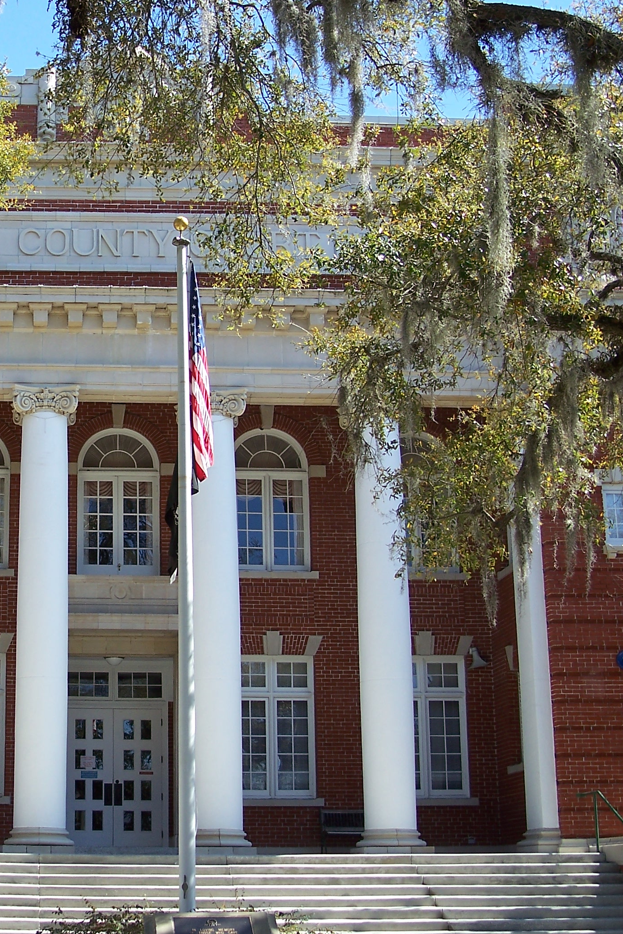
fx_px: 1557
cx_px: 16
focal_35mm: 60
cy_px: 472
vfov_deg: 33.4
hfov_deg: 21.9
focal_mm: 7.8
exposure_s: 1/400
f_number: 2.8
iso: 64
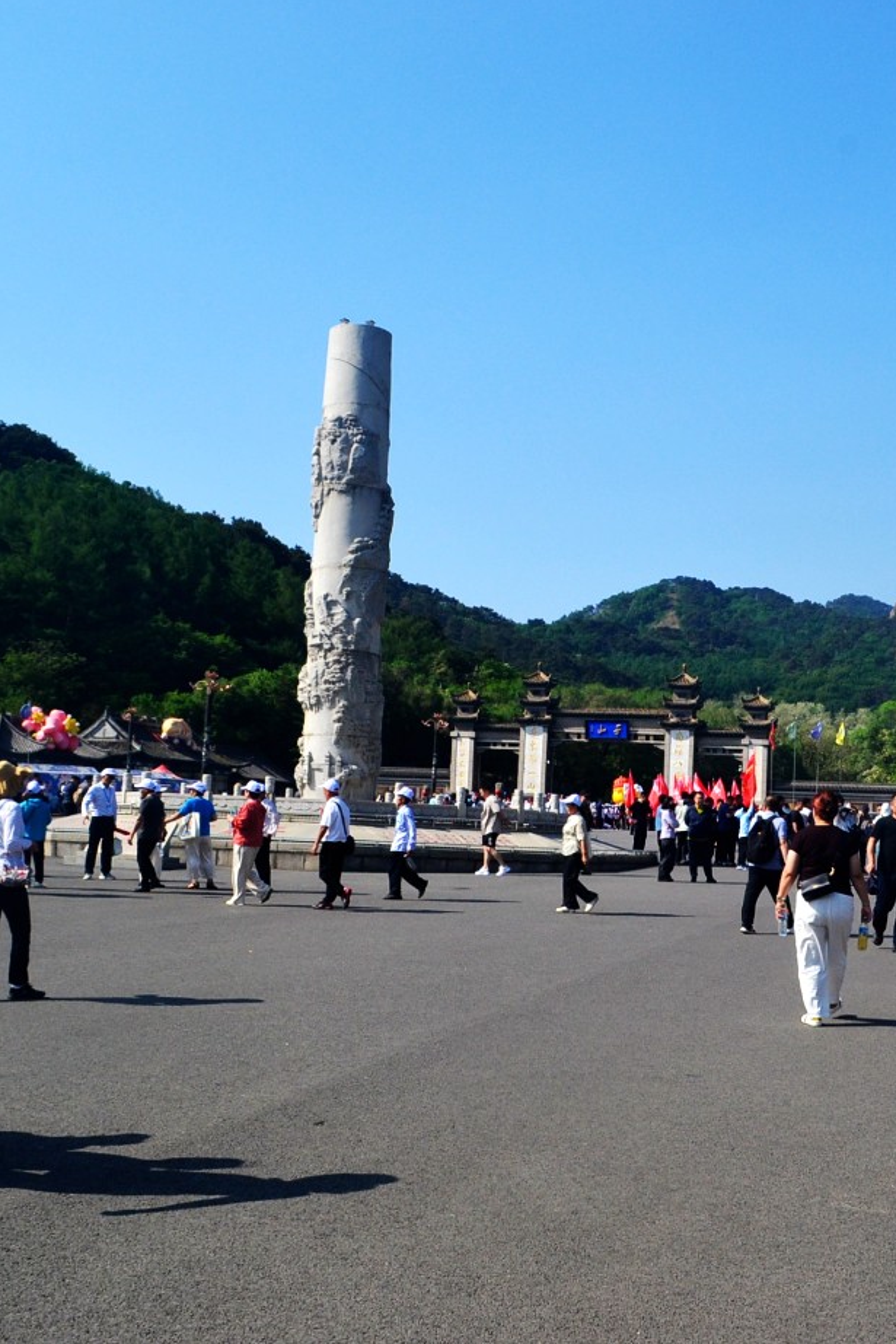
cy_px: 665
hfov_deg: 32.5
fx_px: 1530
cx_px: 551
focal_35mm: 41
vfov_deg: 47.4
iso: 400
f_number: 11
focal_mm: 18
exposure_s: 1/400
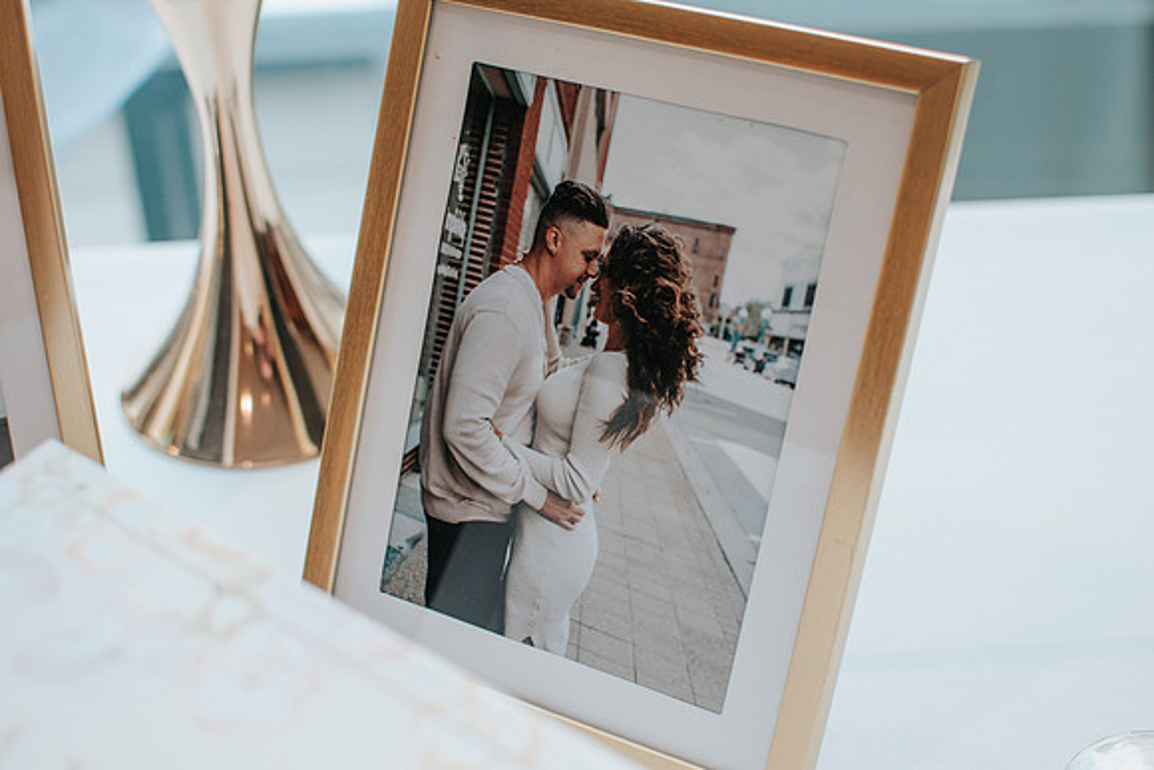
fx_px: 1683
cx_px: 577
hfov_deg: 37.8
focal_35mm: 52
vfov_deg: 25.8
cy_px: 385
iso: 400
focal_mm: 35
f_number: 2.8
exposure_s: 1/320
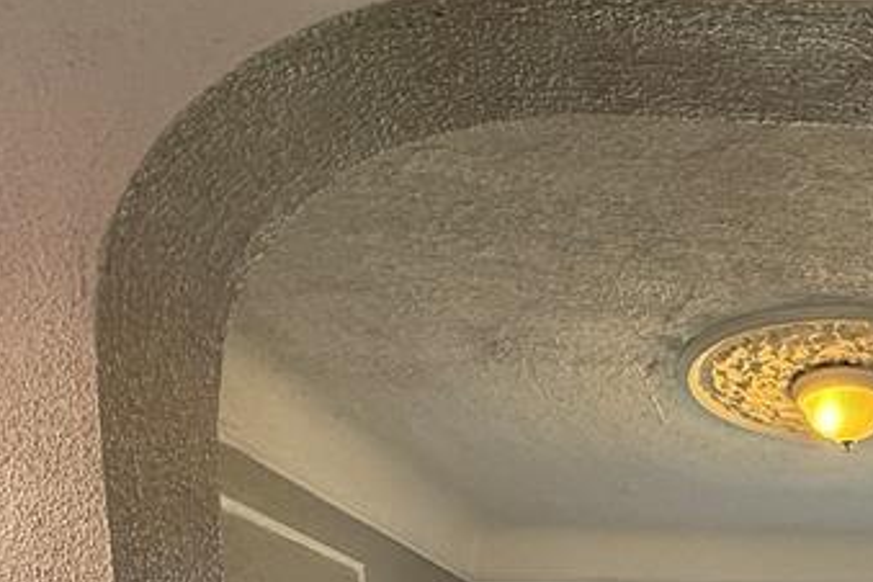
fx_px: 1067
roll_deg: -0.2
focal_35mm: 44
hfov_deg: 39.0
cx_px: 886
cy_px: 935
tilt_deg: -6.2
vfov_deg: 22.9
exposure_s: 1/120
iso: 160
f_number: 2.2
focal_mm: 2.22
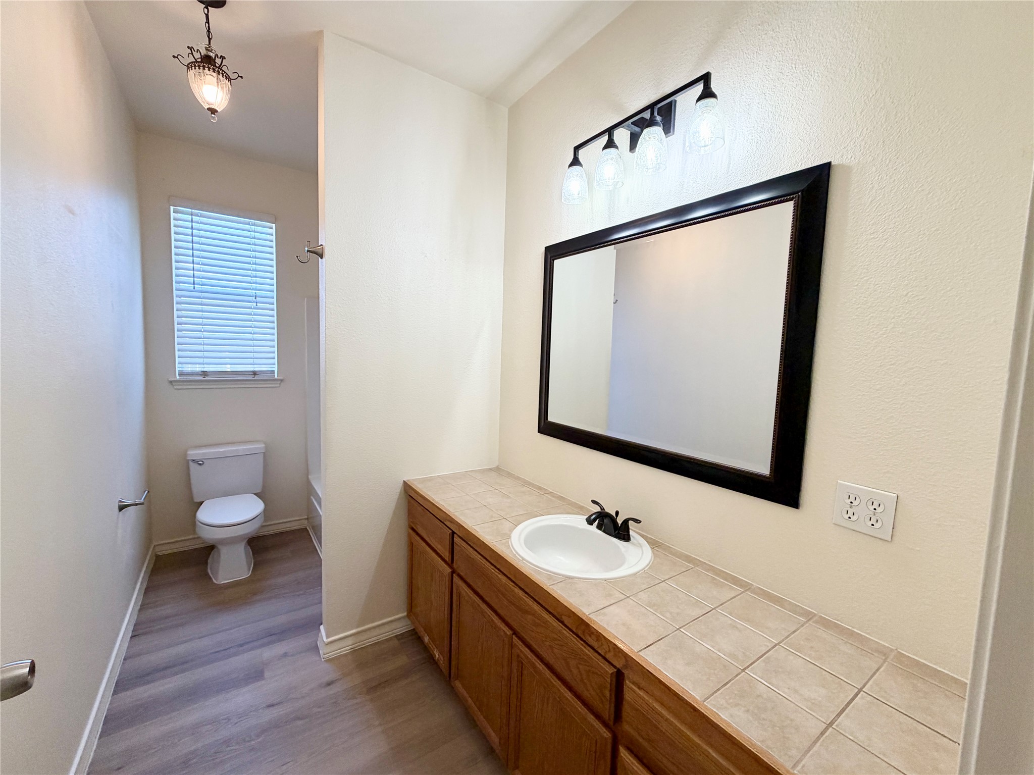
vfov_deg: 85.7
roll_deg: -3.1
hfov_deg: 102.1
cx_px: 517
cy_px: 388
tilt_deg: -5.3
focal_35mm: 14
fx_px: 418
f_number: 2.2
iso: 160
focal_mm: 2.22
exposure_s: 1/120
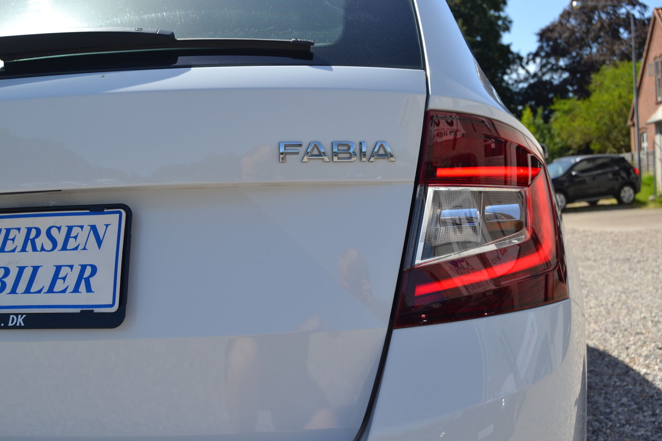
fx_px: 717
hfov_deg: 49.6
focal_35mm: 39
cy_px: 220
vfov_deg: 34.2
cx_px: 331
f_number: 8
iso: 100
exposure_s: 1/250
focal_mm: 26
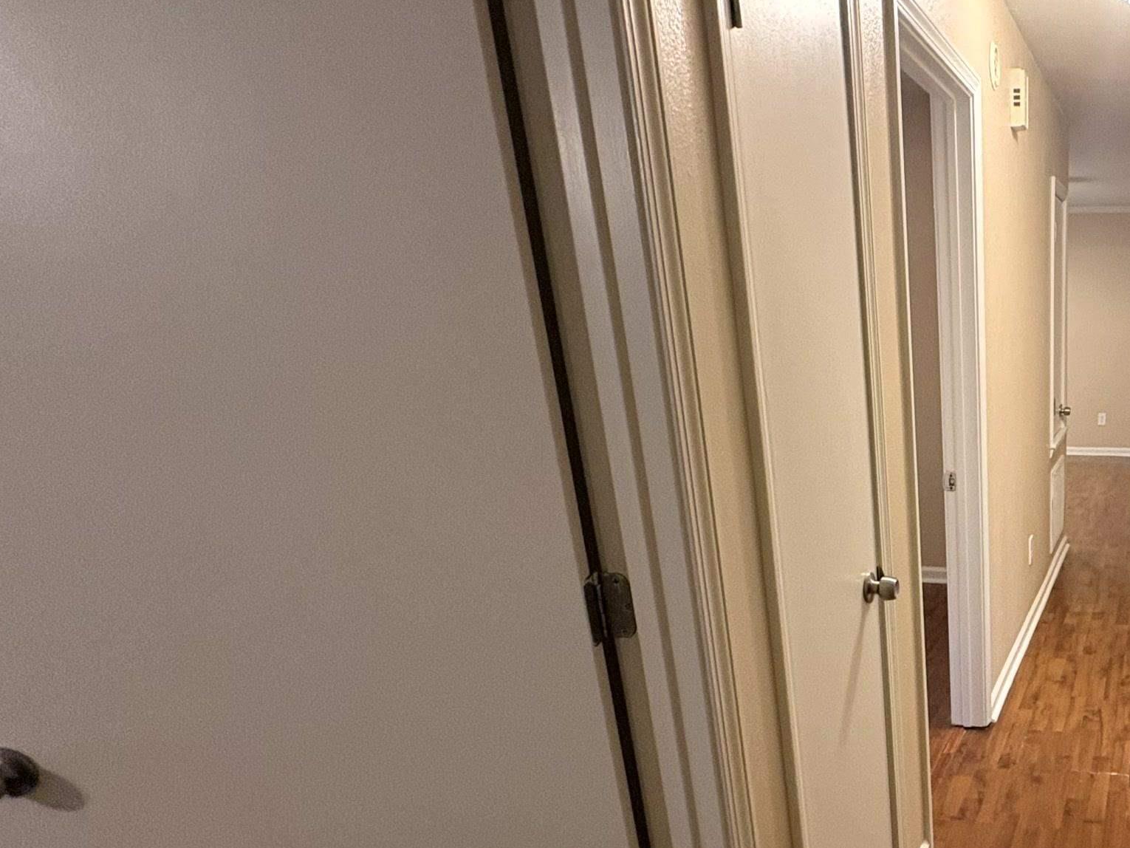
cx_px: 1042
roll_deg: +0.9
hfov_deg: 55.5
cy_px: 624
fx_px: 882
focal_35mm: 27
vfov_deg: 49.5
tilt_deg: -18.9
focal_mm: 2.22
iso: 400
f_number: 2.2
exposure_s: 1/60
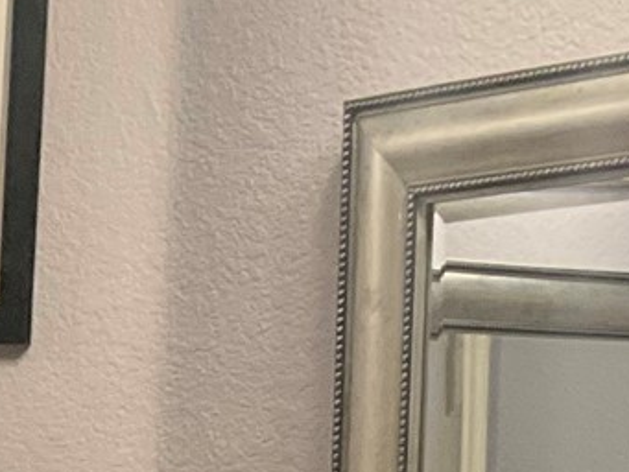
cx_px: -291
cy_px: 1075
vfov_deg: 8.0
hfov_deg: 11.0
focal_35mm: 174
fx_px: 3163
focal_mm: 3
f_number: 1.8
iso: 200
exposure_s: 1/60
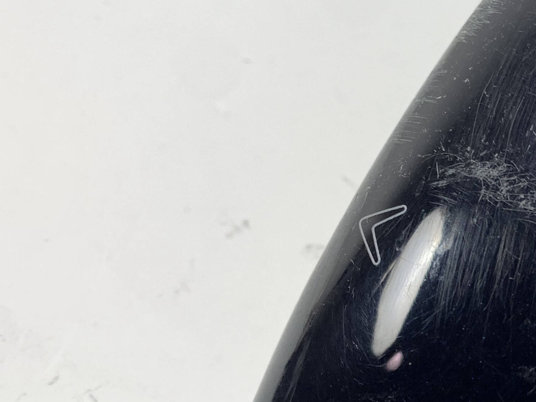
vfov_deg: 20.9
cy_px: 274
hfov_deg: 25.0
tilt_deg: -50.8
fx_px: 1084
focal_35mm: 70
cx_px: 649
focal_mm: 4.25
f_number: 1.8
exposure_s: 1/120
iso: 25
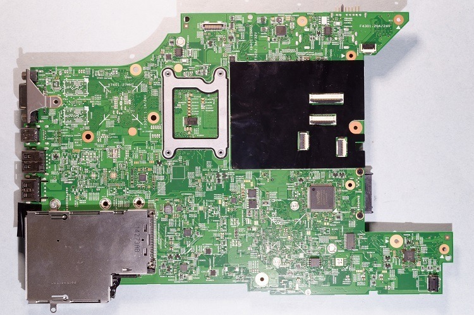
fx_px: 611
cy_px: 158
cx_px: 237
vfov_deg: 28.9
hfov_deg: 42.4
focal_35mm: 46
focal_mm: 31
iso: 100
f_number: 8
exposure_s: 1/3
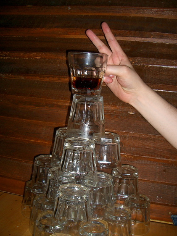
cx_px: 88
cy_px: 115
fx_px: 252
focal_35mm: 37
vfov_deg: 50.2
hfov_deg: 38.6
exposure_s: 1/40
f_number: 2.6
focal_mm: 5.8
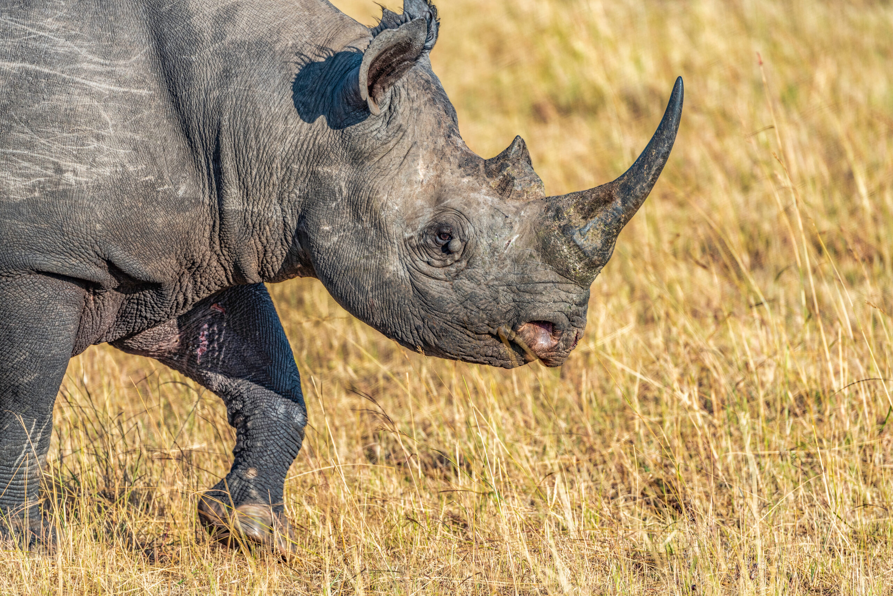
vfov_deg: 3.5
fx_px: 9677
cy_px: 298
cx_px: 446
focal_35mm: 390
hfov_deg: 5.3
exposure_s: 1/640
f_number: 5.6
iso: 250
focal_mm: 390
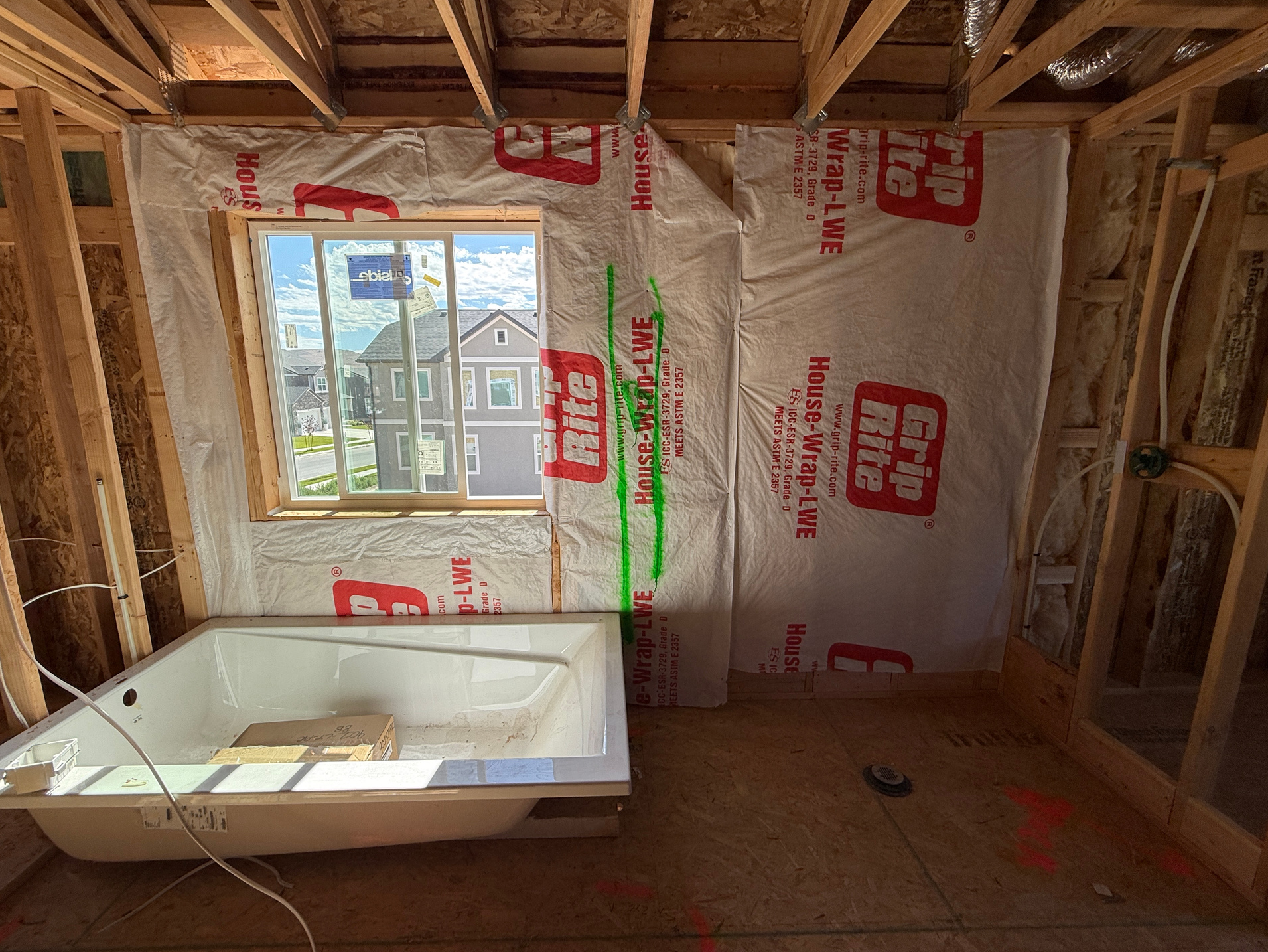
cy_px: 492
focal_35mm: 15
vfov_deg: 81.7
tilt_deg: -11.1
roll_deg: +0.9
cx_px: 621
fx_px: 550
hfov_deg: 98.1
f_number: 2.2
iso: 50
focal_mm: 2.22
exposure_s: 1/381
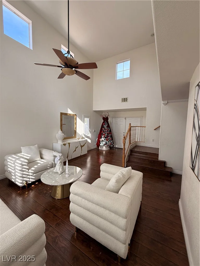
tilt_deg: -3.4
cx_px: 100
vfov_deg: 102.1
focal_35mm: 14
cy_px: 133
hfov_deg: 85.7
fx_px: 108
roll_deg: -2.2
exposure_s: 1/236
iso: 64
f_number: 2.2
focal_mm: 2.22
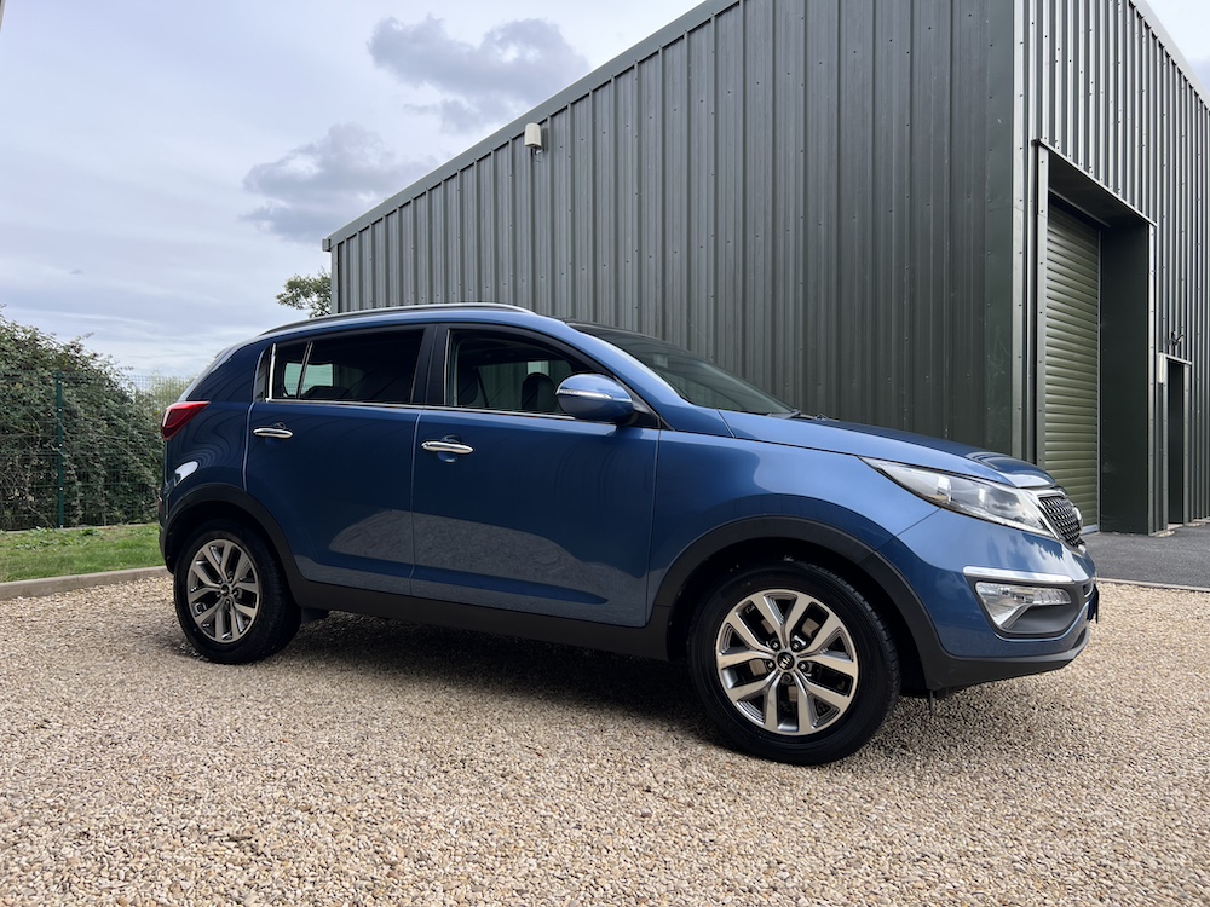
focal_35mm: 26
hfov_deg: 67.3
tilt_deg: -1.0
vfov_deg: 53.1
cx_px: 605
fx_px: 909
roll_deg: +0.8
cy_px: 454
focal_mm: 5.7
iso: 50
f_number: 1.5
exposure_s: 1/639
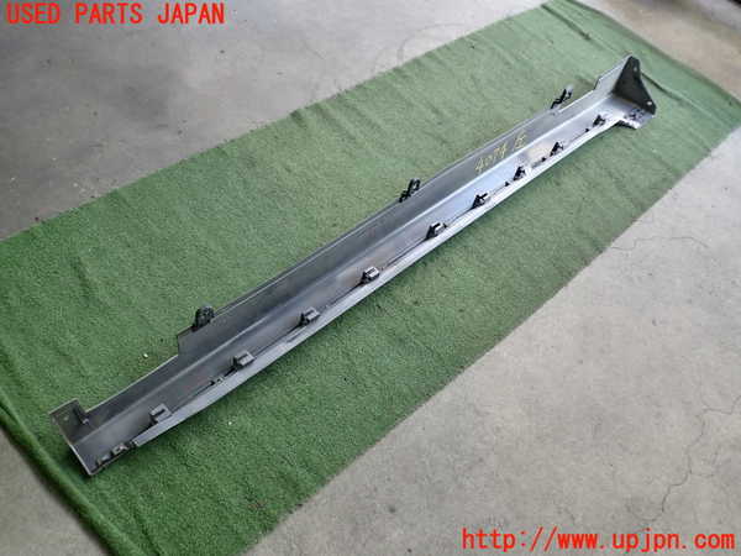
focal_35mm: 30
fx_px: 642
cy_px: 278
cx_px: 370
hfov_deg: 60.0
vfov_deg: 46.8
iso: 200
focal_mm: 5.4
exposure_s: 1/60
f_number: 2.3
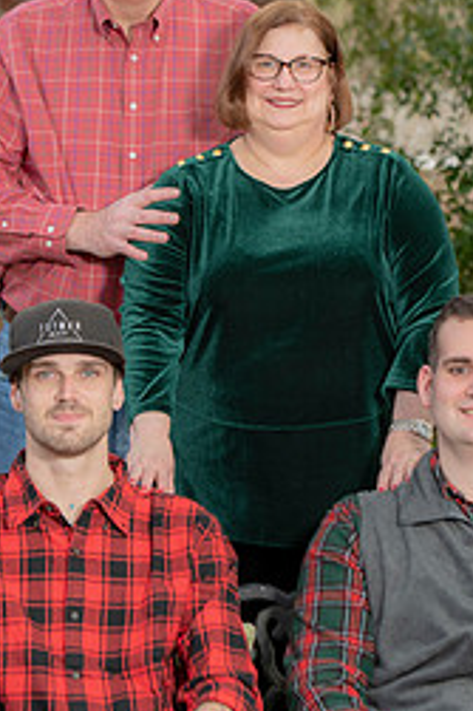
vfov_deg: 11.7
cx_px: 252
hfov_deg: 7.8
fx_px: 3473
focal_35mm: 176
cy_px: 258
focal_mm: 98
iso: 320
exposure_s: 1/200
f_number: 5
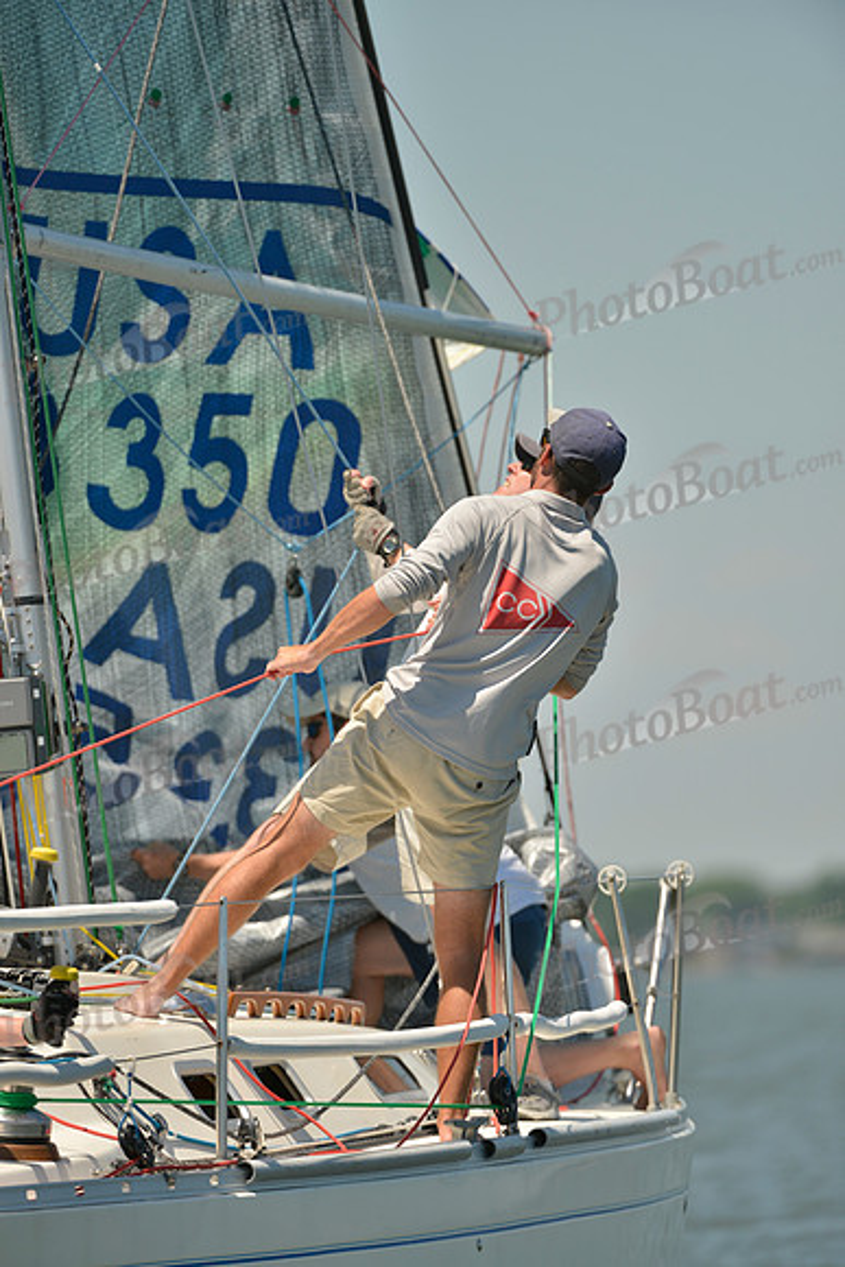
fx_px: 14074
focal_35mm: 400
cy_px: 634
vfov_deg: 5.2
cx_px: 422
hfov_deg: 3.4
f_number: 5
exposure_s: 1/1600
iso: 200
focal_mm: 400
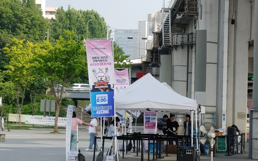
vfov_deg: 9.4
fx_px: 984
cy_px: 97
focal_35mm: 140
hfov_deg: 14.9
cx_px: 113
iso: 50
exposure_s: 1/306
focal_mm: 5.88
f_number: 2.4
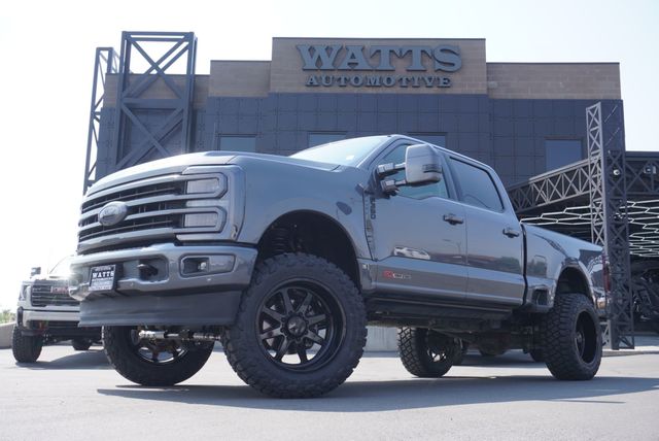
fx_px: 687
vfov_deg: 35.6
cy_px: 220
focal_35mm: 38
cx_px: 330
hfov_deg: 51.2
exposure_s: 1/160
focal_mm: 25
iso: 100
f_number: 6.3
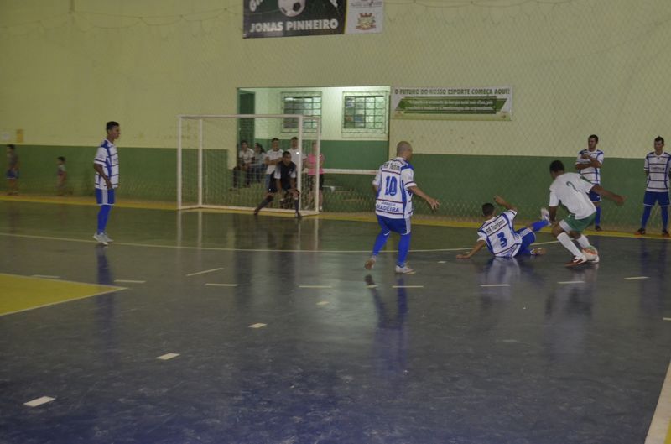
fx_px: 781
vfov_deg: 31.7
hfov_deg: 46.5
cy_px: 222
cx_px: 336
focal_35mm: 42
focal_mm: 28
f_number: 4.5
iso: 2500
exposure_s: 1/60
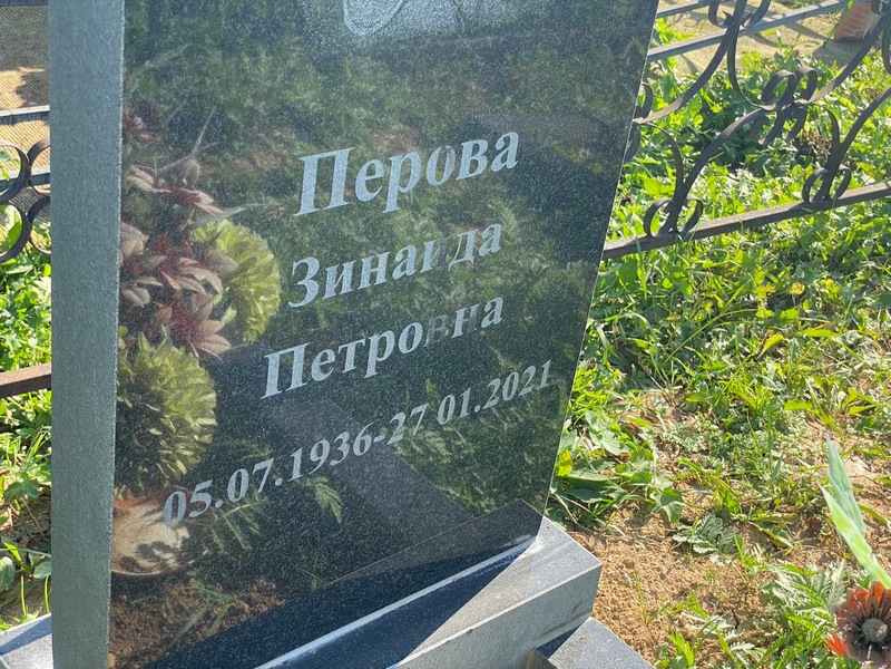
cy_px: 334
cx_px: 446
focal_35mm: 52
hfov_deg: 36.8
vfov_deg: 28.0
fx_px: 1338
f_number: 2
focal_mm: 6
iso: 20
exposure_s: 1/440
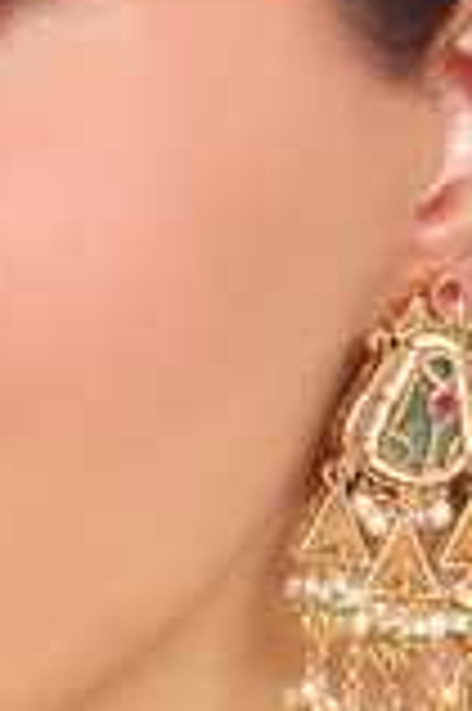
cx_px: -27
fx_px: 3410
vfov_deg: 11.9
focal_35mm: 173
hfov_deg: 7.9
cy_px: 178
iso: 1000
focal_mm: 50
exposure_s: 1/80
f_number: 6.3
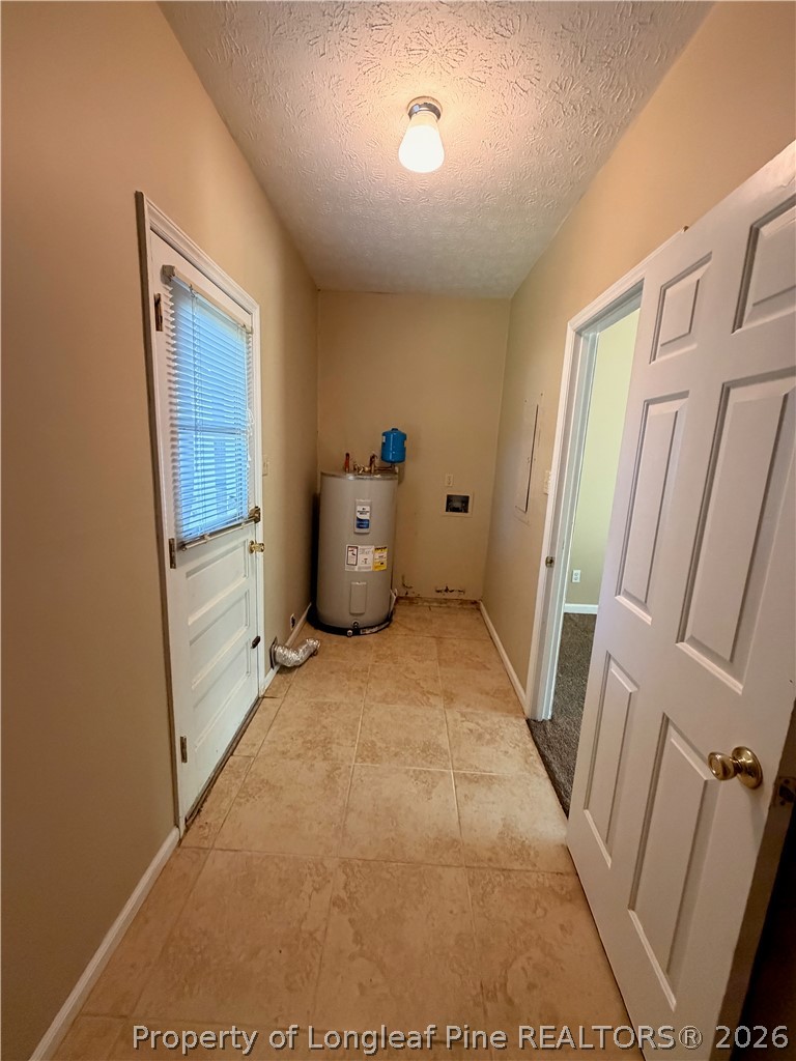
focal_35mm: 14
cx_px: 398
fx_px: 429
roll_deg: -3.7
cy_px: 530
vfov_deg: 102.1
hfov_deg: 85.7
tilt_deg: -11.7
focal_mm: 2.22
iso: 640
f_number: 2.2
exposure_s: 1/60
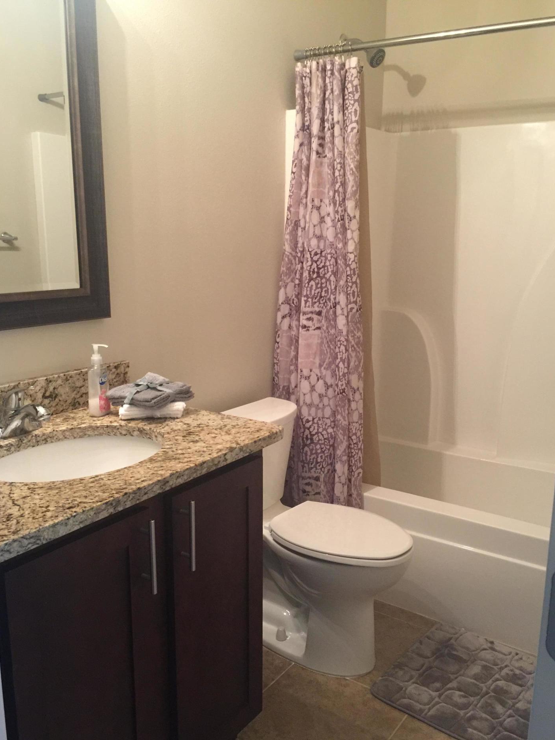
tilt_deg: -12.0
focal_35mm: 31
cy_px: 395
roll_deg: +0.8
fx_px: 663
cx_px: 283
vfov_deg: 58.3
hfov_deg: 45.4
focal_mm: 4.15
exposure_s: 1/10
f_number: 2.2
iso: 125
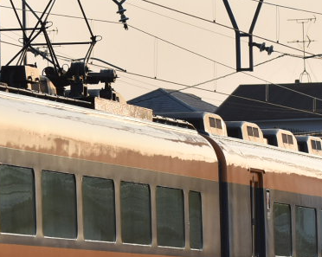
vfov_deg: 3.0
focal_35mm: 510
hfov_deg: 3.8
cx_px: -80
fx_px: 4853
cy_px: 263
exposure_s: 1/1250
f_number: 5
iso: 400
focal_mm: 105
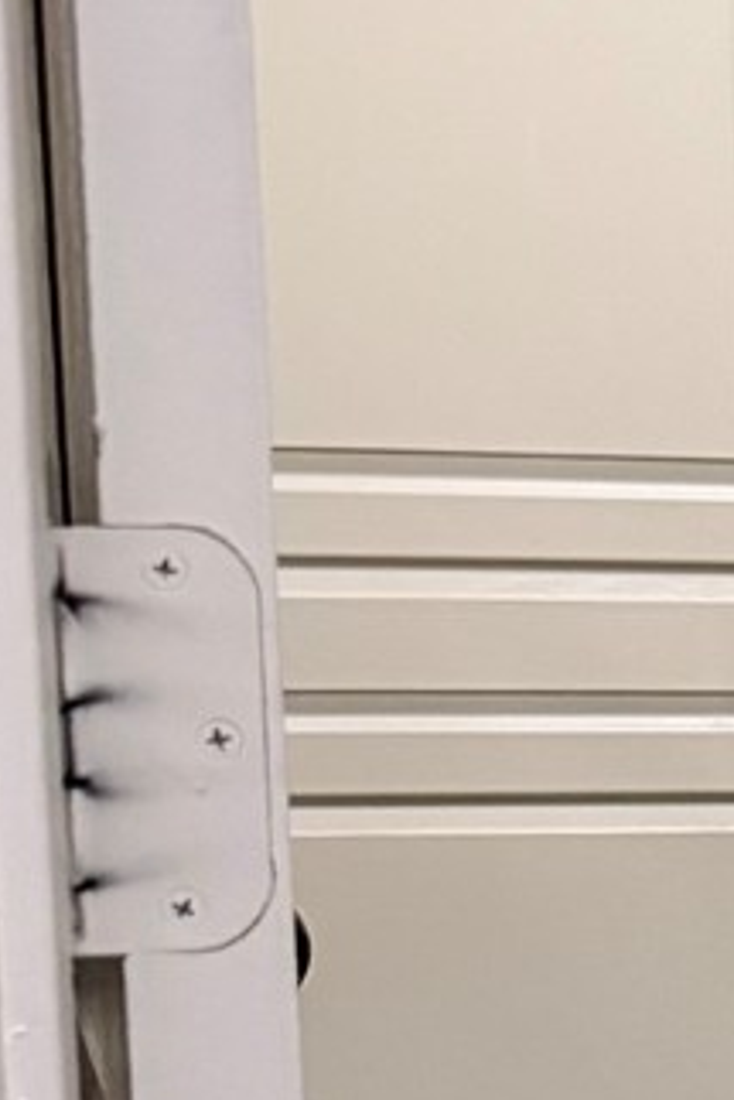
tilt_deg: -9.6
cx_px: 1833
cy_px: 1035
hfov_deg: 9.9
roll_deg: -1.4
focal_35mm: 119
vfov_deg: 16.9
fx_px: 3635
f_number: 1.78
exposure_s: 1/60
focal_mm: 6.76
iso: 640
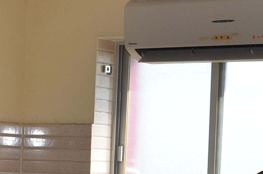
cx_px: 118
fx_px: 1065
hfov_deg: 14.1
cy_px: 215
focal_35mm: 146
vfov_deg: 9.2
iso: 110
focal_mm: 18
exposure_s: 1/250
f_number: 4
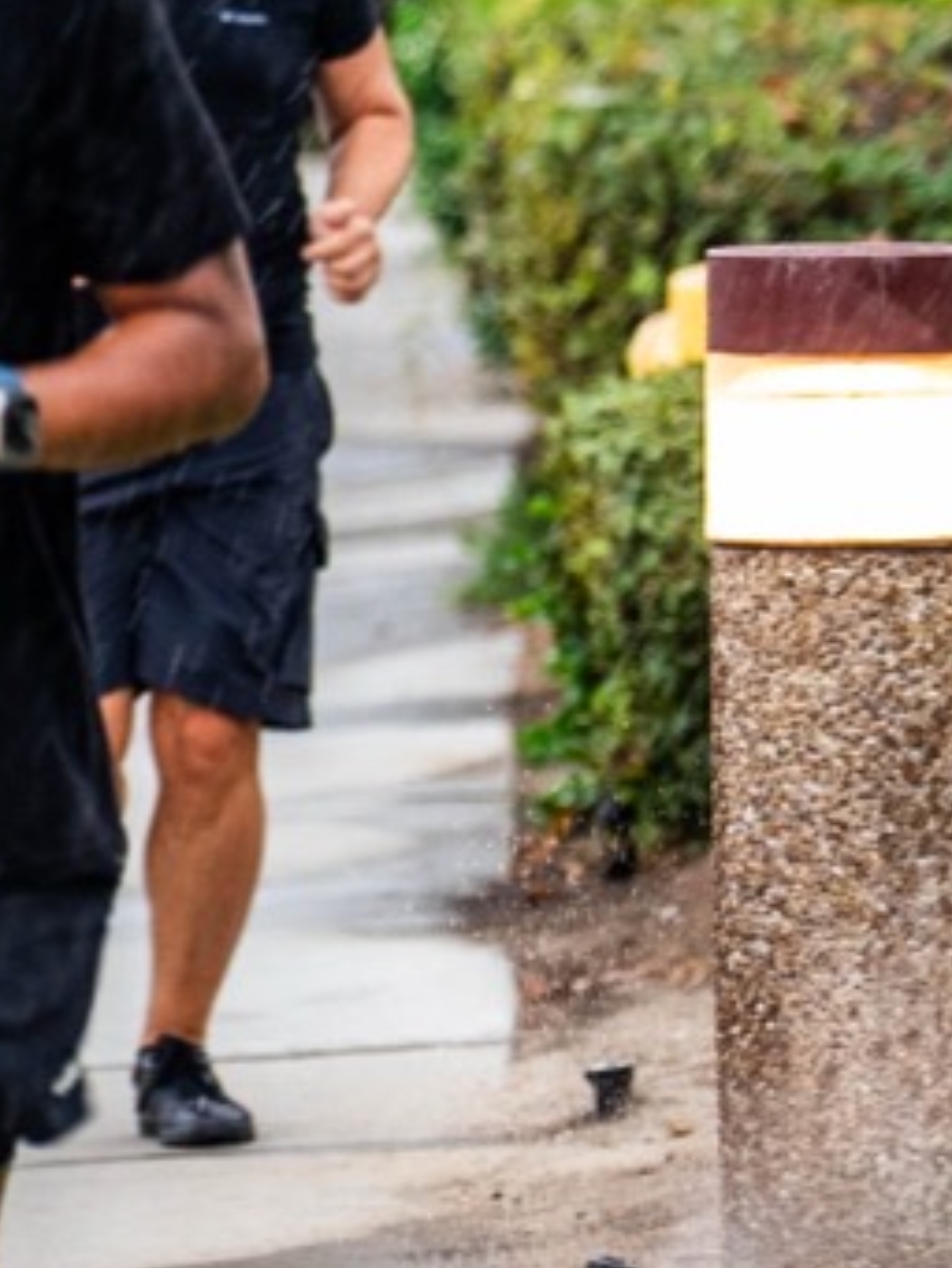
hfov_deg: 3.1
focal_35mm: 478
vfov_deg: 4.1
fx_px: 17517
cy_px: 376
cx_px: -443
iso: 800
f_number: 2.8
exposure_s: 1/125
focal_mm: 106
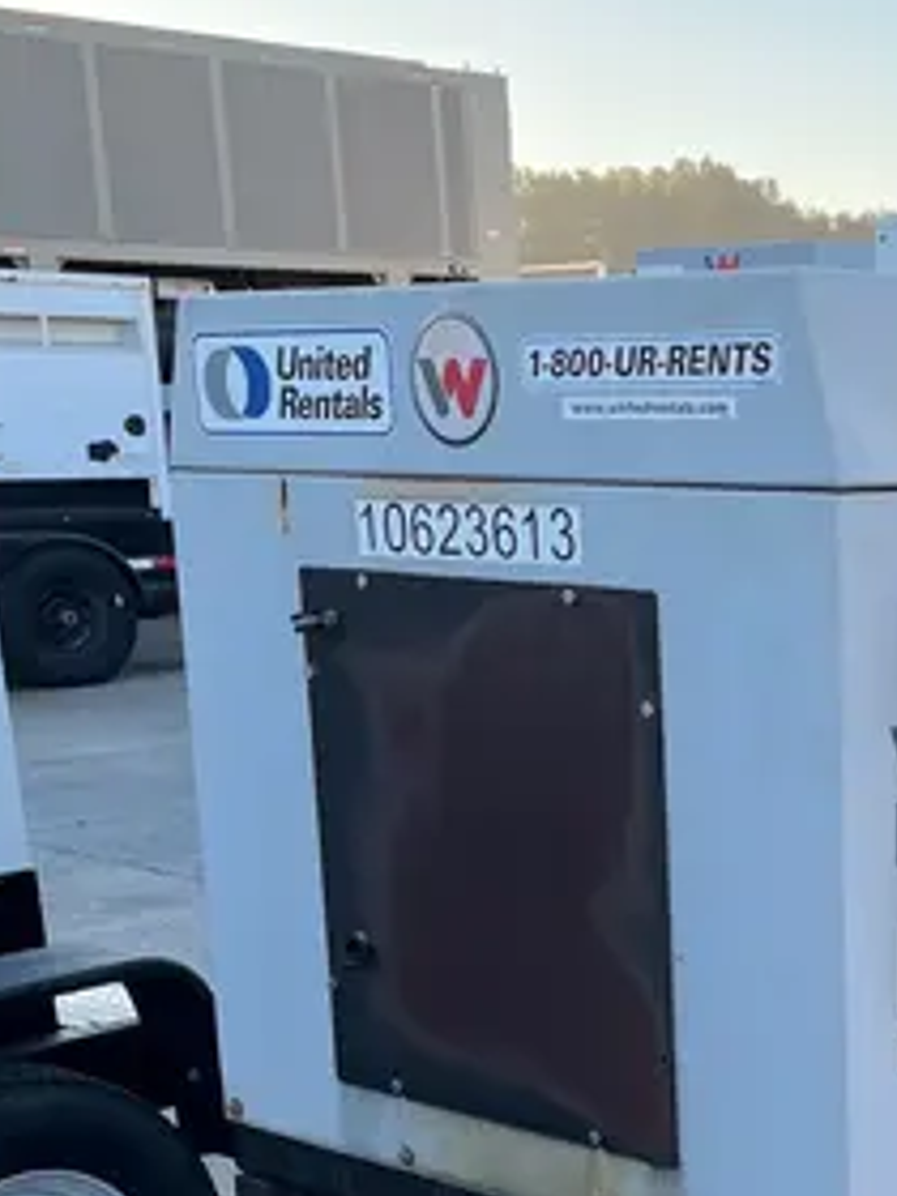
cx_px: 991
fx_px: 2349
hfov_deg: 20.6
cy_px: 1027
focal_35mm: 68
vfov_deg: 27.7
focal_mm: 5.1
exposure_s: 1/672
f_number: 1.6
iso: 50
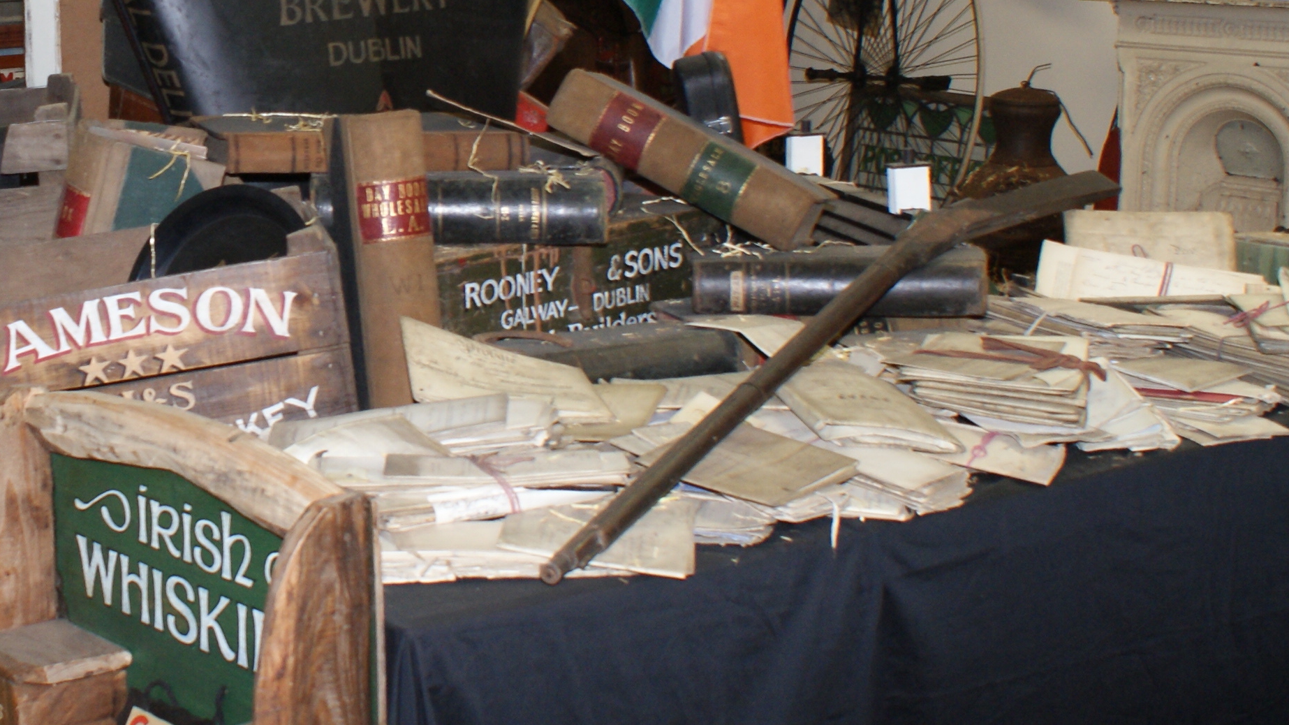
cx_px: 205
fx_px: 2256
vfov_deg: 18.1
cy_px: 126
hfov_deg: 30.9
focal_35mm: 66
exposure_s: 1/60
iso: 400
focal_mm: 20
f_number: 5.6
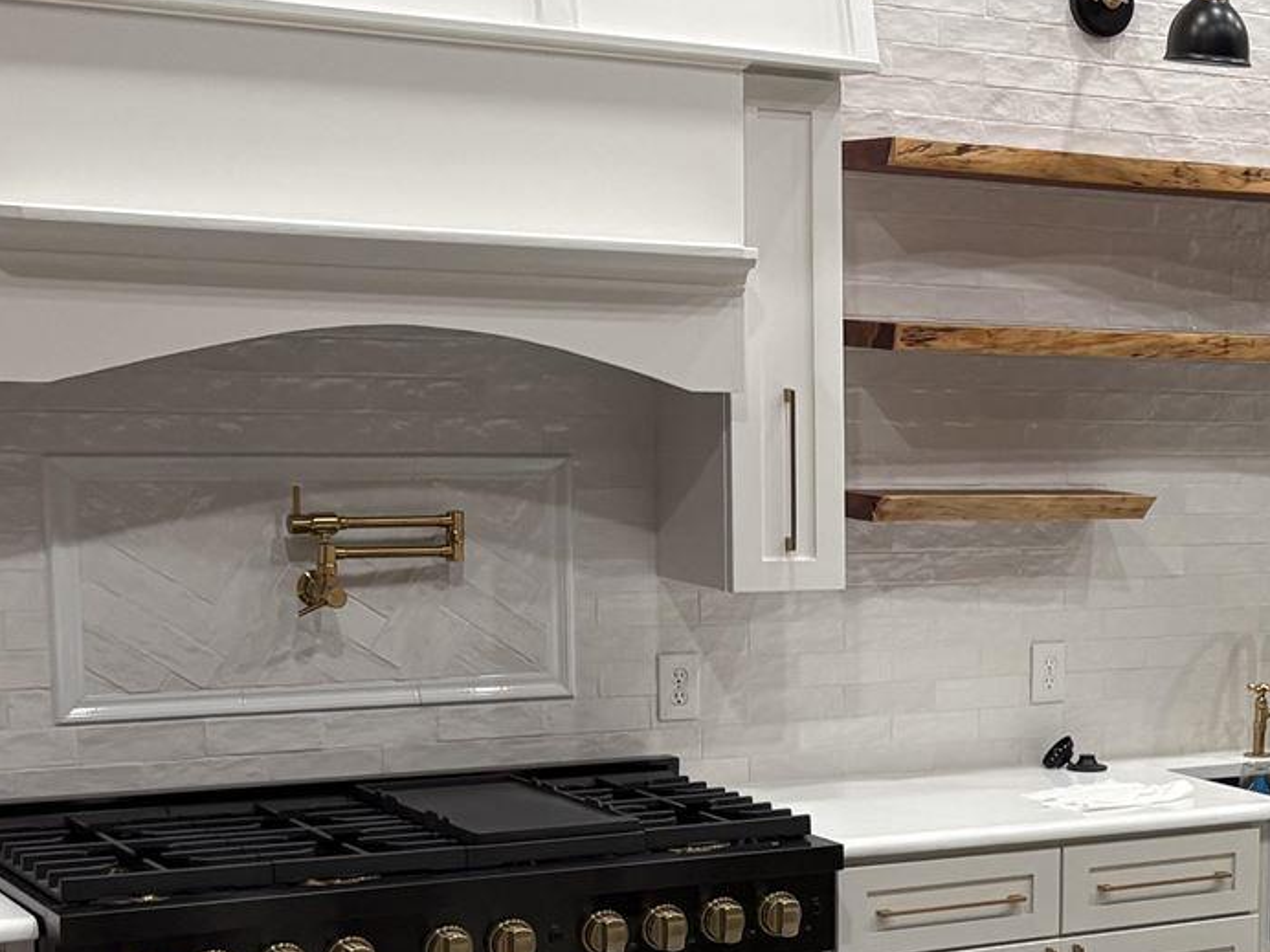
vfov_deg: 18.9
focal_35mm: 77
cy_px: 796
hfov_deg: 23.5
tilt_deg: -9.8
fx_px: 2825
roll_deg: -2.7
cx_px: 1450
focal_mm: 5.96
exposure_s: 1/60
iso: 100
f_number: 1.6
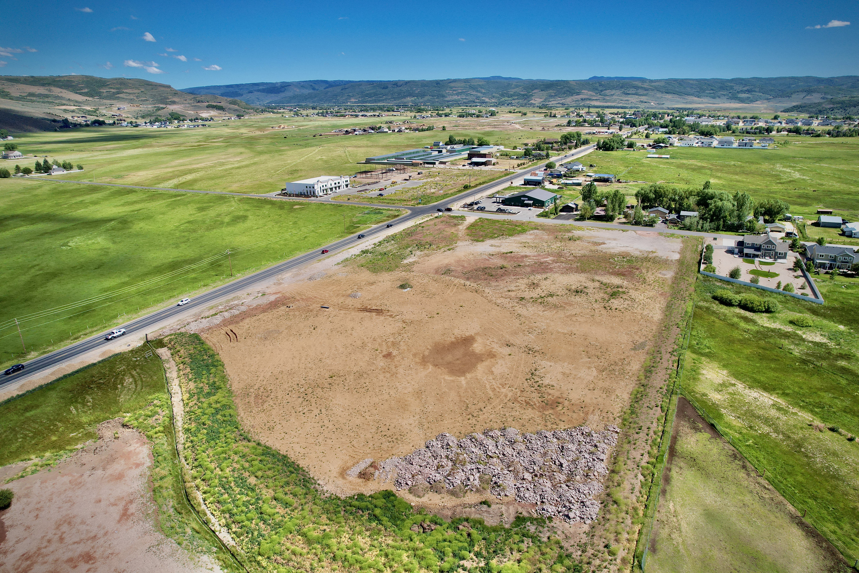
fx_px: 525
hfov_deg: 78.6
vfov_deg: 57.2
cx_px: 430
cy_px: 286
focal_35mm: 22
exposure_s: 1/2000
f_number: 2.8
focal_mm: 8.38
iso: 100
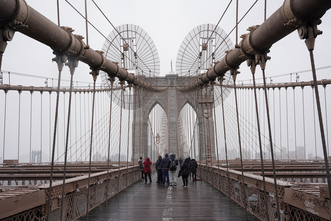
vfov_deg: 41.1
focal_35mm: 32
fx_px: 294
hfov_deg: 58.7
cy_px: 110
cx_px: 166
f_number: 13
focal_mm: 32
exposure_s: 1/125
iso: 320
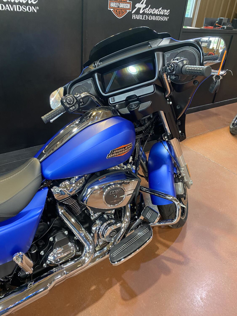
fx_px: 237
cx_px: 118
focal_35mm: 26
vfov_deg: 67.3
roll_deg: -5.5
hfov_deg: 53.1
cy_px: 158
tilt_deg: -30.8
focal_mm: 4.25
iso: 400
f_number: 1.8
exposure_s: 1/60
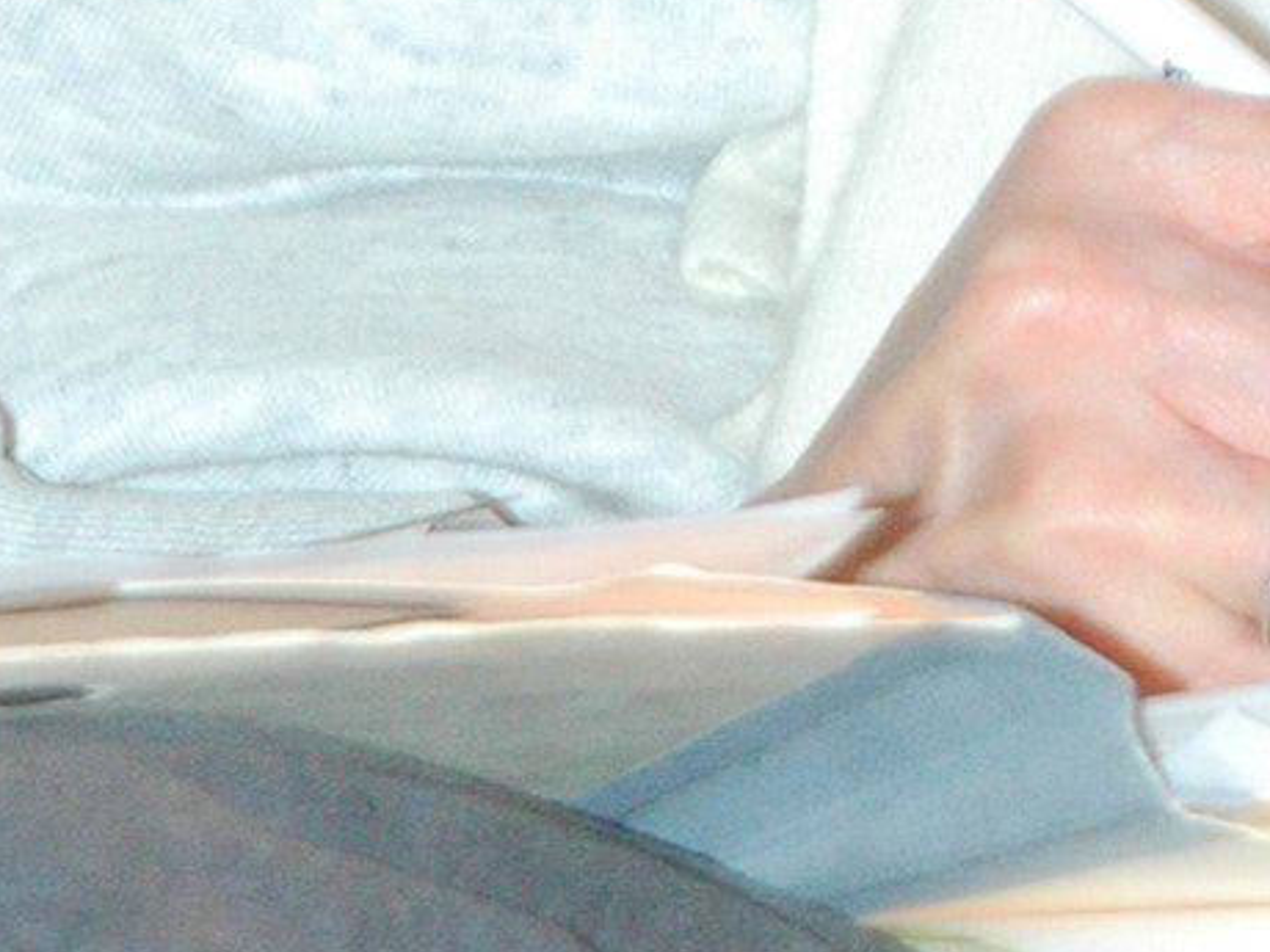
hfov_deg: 3.4
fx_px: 21646
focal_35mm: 590
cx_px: 1474
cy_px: -1145
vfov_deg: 2.5
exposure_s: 1/60
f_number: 5.3
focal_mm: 92
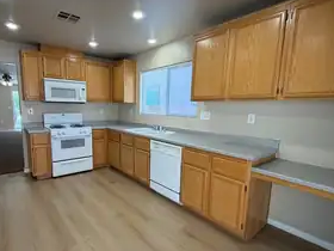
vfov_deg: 65.9
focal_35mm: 20
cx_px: 147
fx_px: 193
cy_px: 136
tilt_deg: -9.2
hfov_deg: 81.4
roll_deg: -0.6
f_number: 2.2
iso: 160
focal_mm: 2.22
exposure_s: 1/120
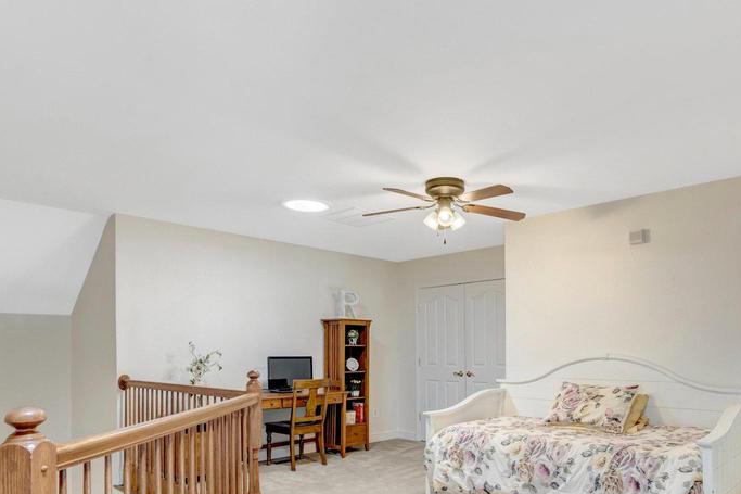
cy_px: 353
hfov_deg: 73.2
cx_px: 432
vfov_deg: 51.4
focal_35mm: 24
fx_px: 494
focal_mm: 16
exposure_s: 1/25
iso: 1250
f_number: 8
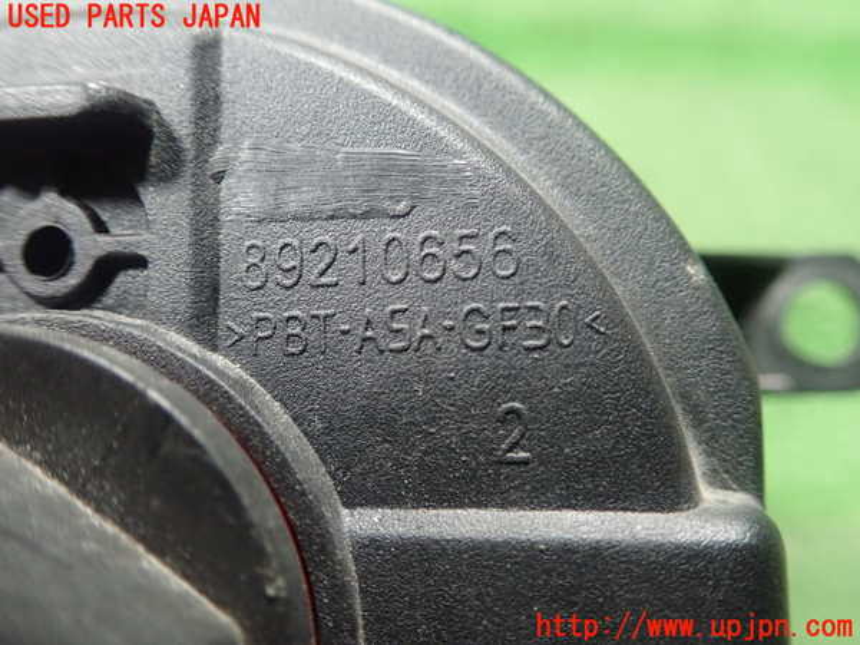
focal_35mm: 30
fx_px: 745
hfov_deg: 60.0
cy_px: 322
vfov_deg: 46.8
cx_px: 430
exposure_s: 1/80
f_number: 2.3
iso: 800
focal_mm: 5.5
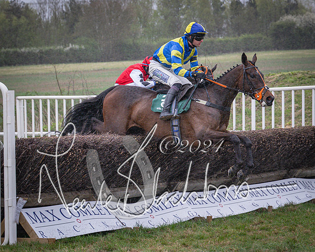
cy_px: 113
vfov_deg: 10.5
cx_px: 224
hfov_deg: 13.1
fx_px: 1368
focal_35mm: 147
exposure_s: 1/1000
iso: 1600
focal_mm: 70
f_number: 4
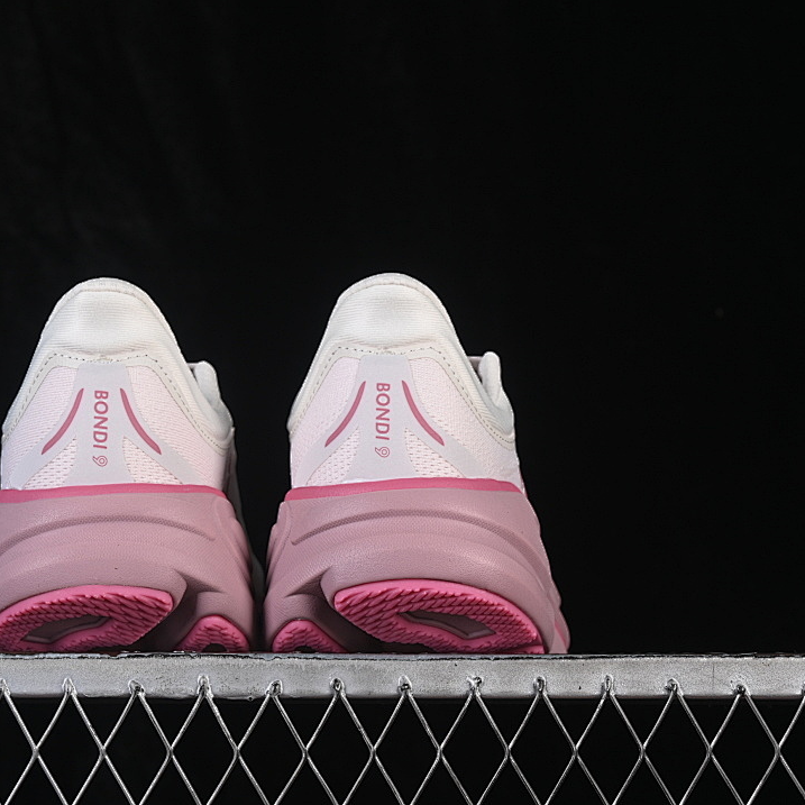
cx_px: 263
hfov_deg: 18.1
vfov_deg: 18.1
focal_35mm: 96
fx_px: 2526
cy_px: 402
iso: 160
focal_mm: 50
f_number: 8
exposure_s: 1/80
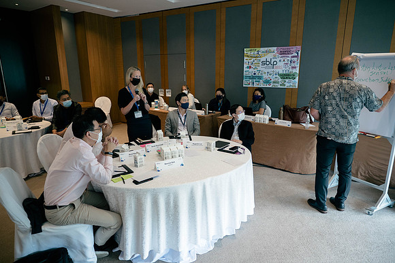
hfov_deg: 76.4
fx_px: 251
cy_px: 132
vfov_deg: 55.4
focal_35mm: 23
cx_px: 198
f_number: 1.7
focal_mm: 11
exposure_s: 1/100
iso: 400
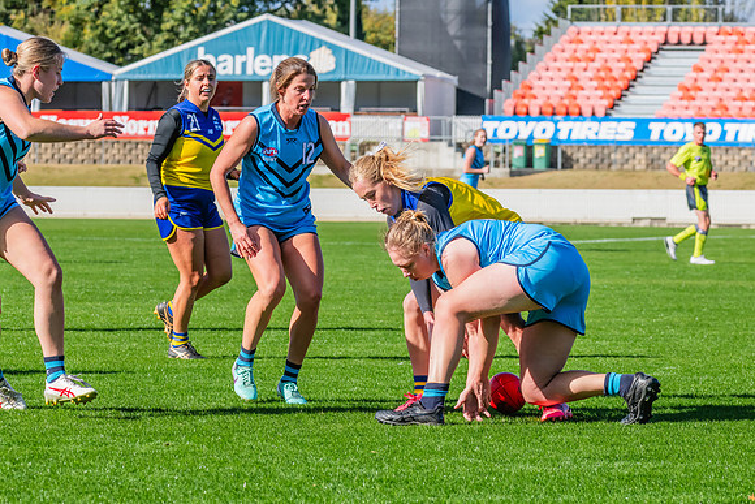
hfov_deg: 10.7
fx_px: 4019
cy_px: 281
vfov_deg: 7.2
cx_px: 420
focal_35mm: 192
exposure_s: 1/1250
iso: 800
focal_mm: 170
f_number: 11
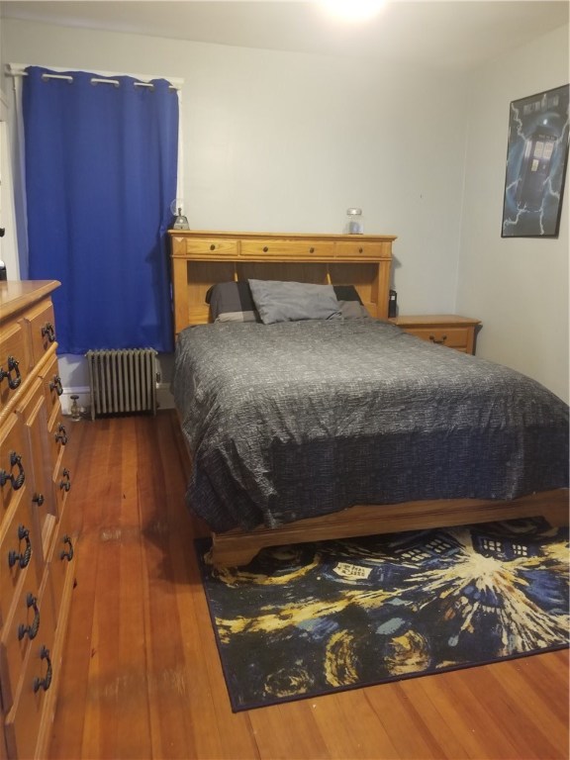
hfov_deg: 53.1
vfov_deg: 67.3
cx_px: 285
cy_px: 380
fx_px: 571
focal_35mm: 26
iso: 200
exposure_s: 1/10
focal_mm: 4.25
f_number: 1.7
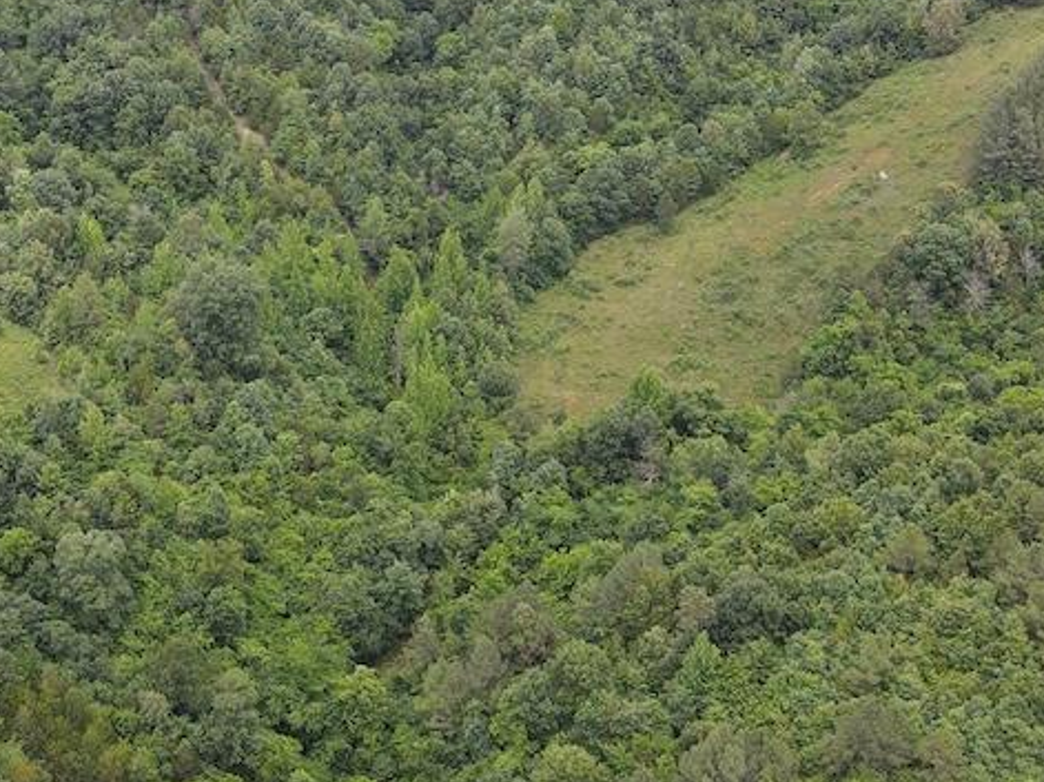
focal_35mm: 51
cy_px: 306
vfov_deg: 28.5
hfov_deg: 37.4
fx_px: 1538
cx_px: 421
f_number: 2.8
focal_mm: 4.5
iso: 170
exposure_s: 1/15
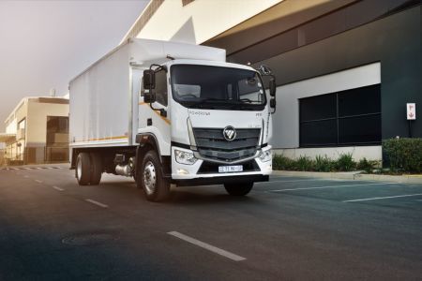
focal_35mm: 36
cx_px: 211
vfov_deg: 36.9
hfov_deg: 53.1
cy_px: 140
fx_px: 422
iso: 125
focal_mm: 24
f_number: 11
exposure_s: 1/10
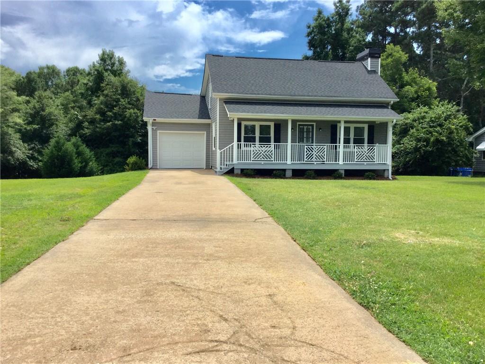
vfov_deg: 45.4
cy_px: 182
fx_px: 434
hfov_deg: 58.4
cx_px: 242
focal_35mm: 31
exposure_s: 1/1733
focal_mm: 3.3
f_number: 2.4
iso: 25
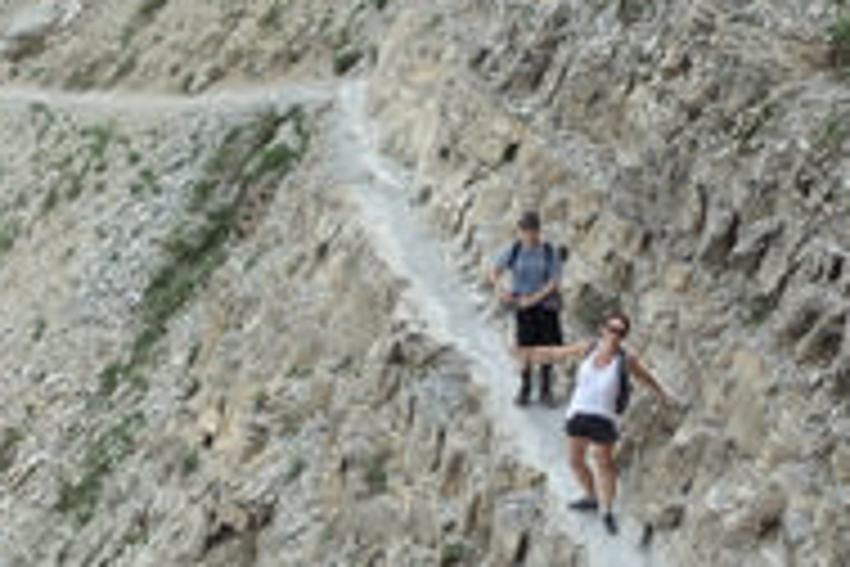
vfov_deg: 11.3
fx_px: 2857
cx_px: 522
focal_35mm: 121
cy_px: 308
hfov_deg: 16.9
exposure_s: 1/320
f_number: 3.5
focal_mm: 6
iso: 100
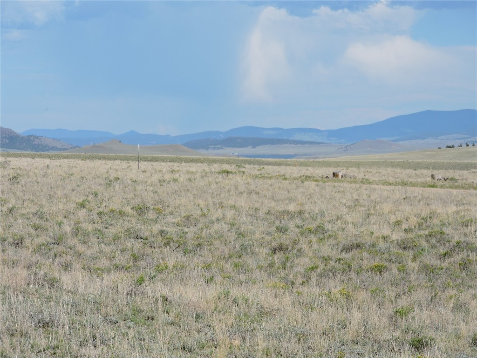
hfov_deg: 12.7
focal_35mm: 155
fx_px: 2136
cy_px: 179
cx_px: 238
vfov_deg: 9.6
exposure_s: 1/800
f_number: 4.4
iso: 100
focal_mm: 27.6
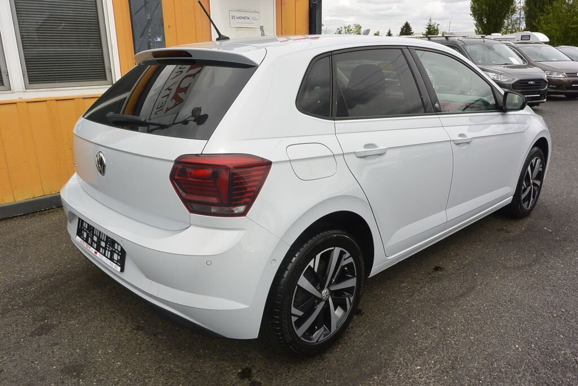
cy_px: 193
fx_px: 434
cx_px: 289
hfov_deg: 67.4
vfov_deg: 47.9
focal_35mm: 27
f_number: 8
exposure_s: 1/250
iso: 160
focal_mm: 10
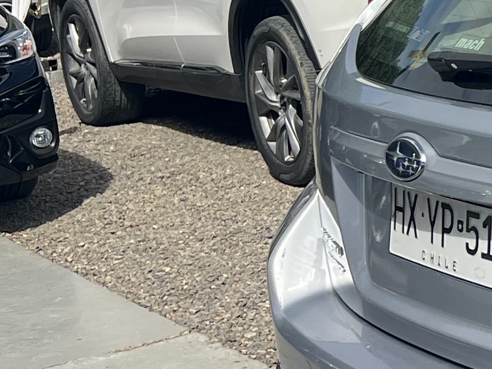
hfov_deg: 13.3
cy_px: 40
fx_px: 1805
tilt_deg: -9.0
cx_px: 997
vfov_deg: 11.6
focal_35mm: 127
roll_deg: +4.4
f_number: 1.5
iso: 50
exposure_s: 1/3831
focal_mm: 5.7
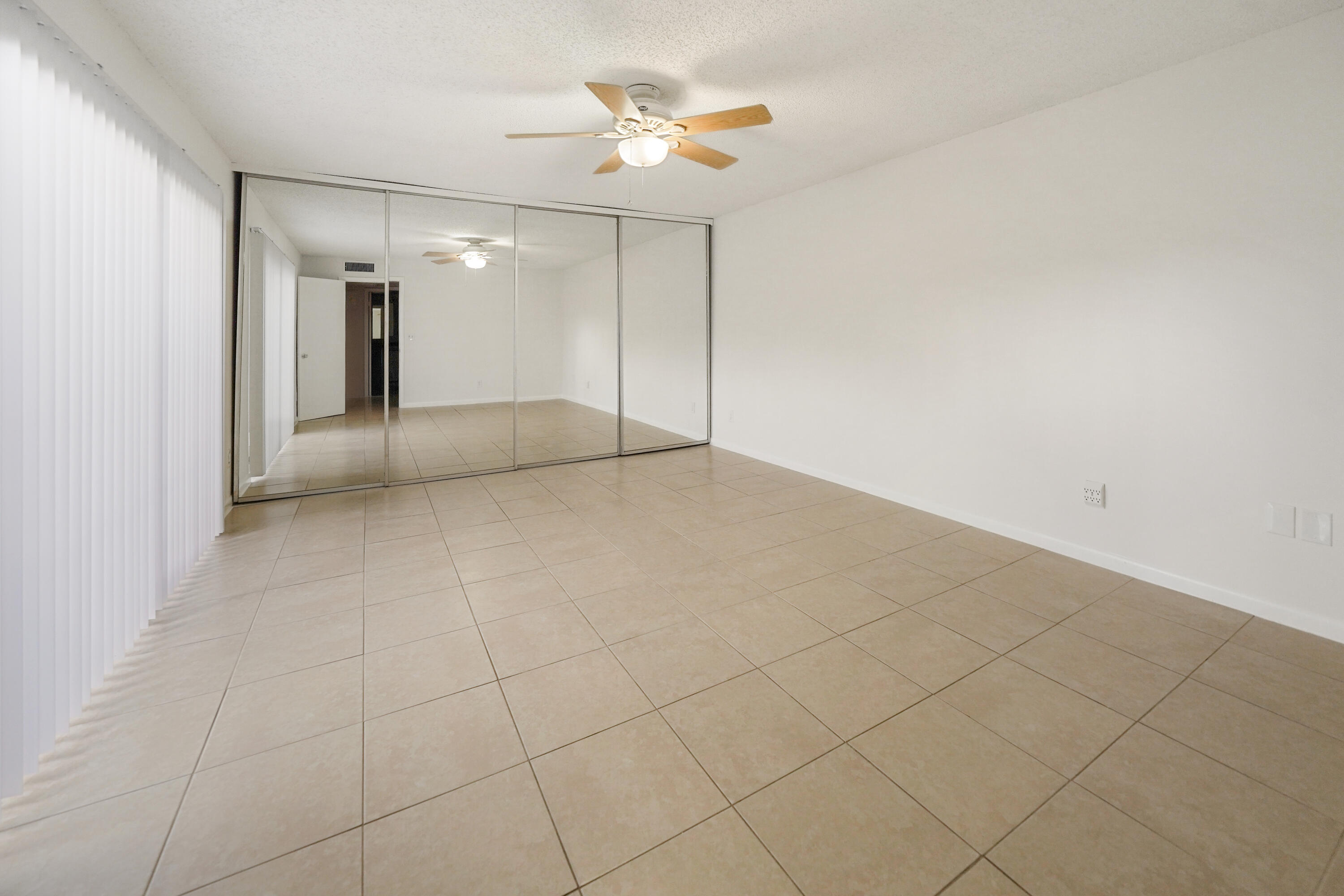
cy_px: 448
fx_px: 485
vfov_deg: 85.4
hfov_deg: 108.3
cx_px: 672
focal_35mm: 13
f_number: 3.5
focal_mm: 13
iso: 400
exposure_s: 1/250
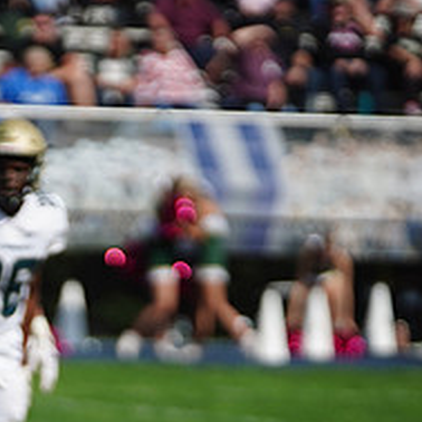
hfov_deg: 3.0
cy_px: 428
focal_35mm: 577
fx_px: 7958
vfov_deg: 3.0
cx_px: -196
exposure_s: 1/6400
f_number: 2.8
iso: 400
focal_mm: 221
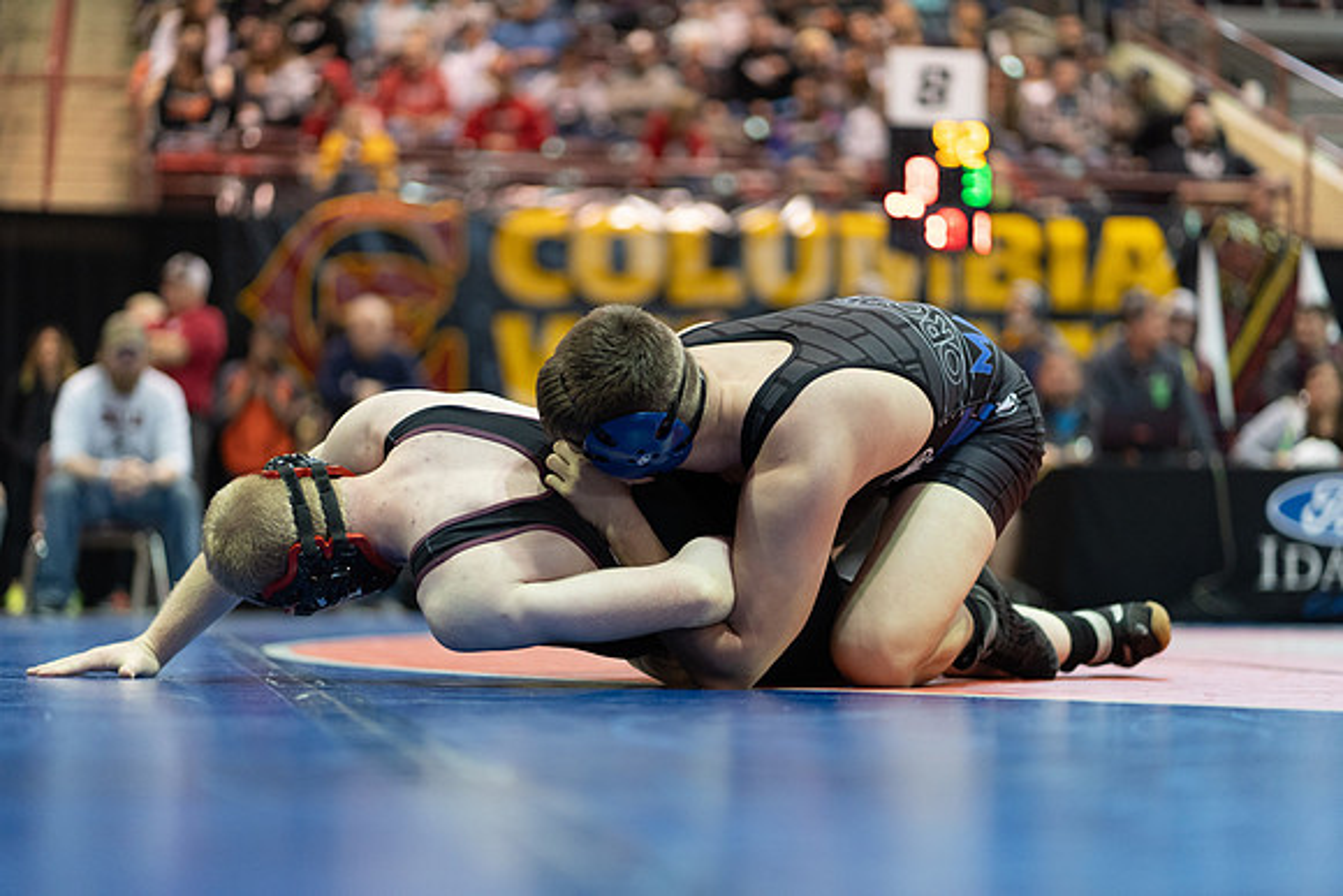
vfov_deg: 16.1
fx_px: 3172
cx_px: 672
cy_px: 448
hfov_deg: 23.9
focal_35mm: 85
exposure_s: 1/500
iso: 2000
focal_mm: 85
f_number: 1.8
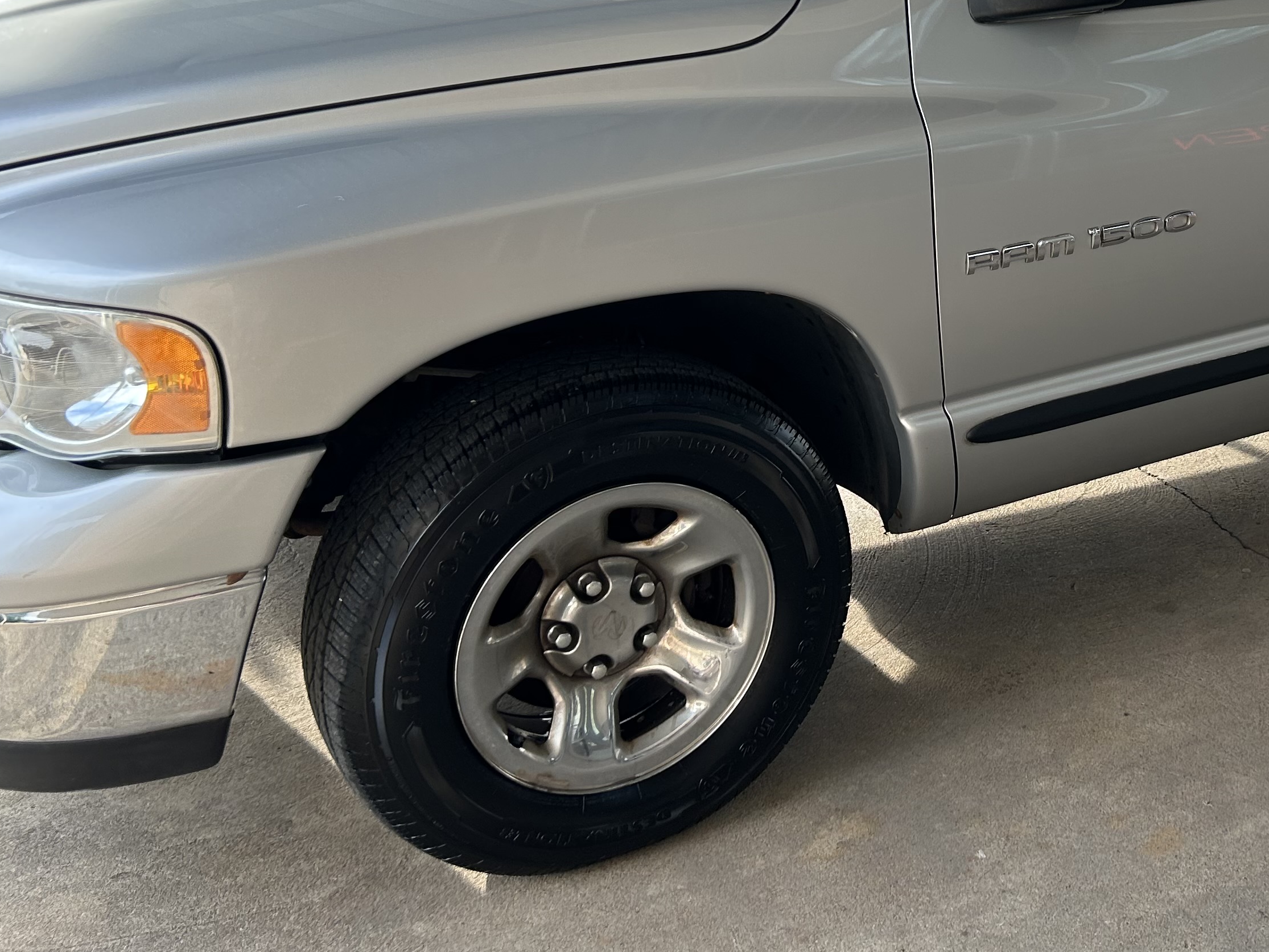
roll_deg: -2.3
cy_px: 204
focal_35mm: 47
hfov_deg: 38.4
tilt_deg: -13.3
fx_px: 1723
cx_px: 1075
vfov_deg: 30.2
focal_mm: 5.7
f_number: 1.5
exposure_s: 1/235
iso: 40
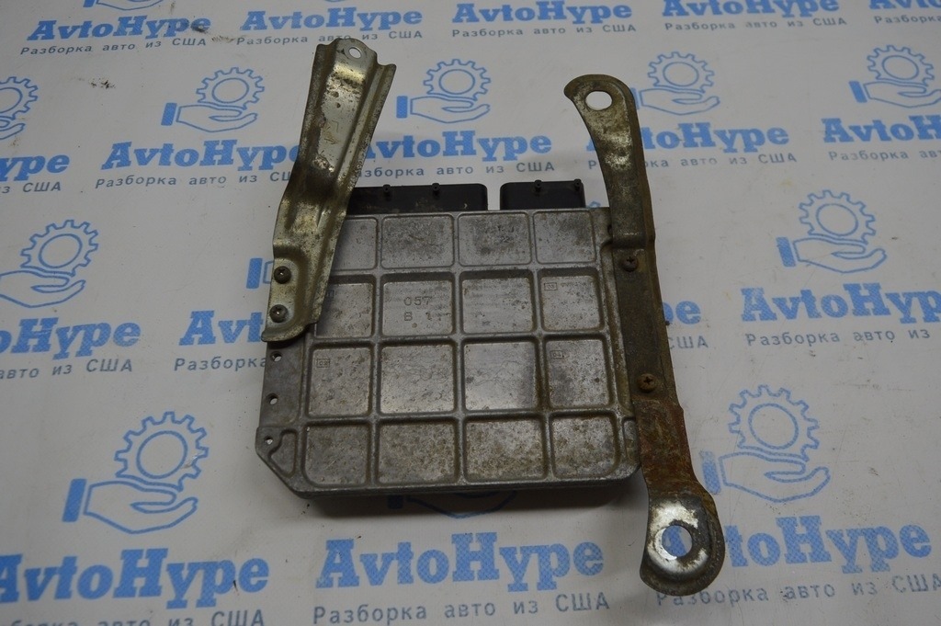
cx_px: 470
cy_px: 313
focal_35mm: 27
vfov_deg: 47.9
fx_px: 705
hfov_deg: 67.4
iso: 400
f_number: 5.6
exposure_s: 1/125
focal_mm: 18
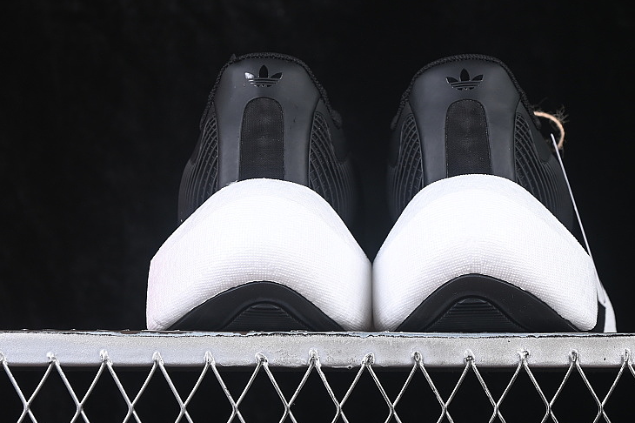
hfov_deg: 18.4
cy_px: 137
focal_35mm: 111
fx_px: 1957
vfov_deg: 12.3
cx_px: 385
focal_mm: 50
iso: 160
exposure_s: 1/60
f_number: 6.3
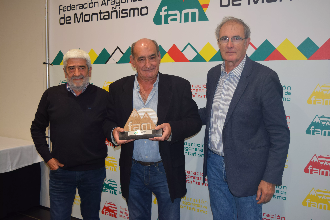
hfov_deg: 49.6
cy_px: 110
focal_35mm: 39
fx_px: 357
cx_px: 165
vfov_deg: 34.2
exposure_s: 1/80
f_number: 4.5
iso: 800
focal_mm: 26
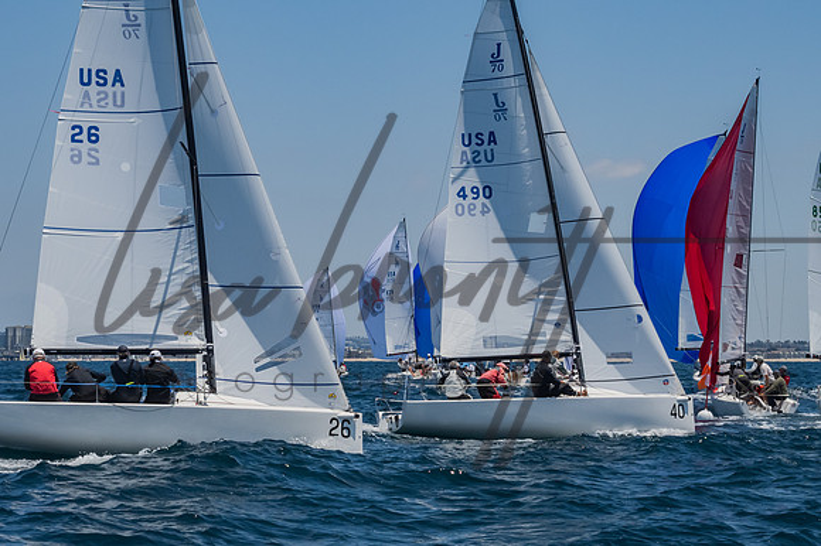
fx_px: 2519
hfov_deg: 18.5
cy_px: 273
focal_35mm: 111
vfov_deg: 12.4
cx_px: 398
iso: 640
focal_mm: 70
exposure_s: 1/1600
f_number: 14
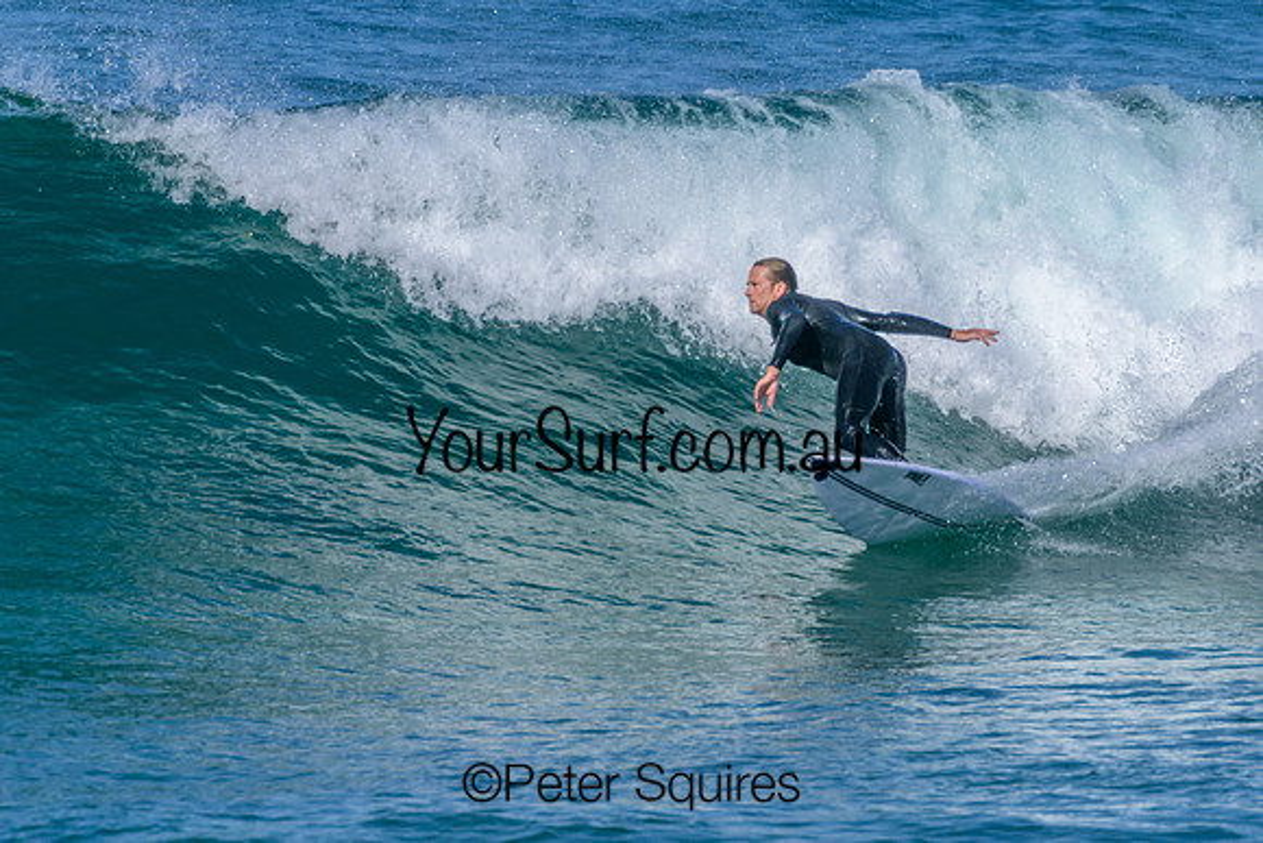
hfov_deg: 2.3
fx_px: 32088
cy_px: 360
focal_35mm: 914
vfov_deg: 1.5
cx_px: 770
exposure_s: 1/2000
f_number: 11
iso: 500
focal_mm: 750
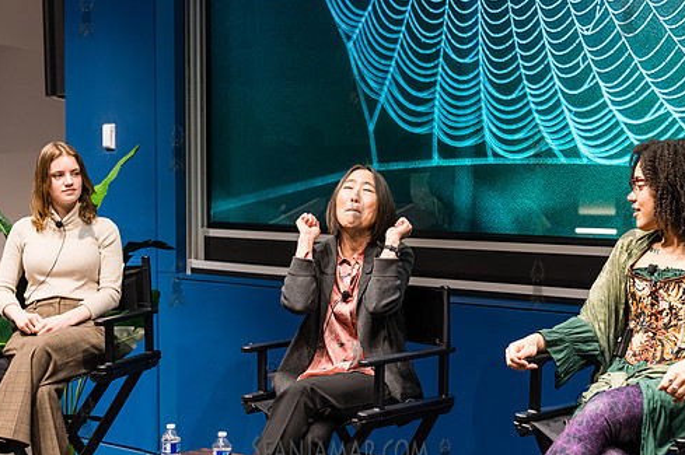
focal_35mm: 74
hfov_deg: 27.4
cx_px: 356
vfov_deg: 18.4
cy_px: 214
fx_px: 1407
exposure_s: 1/160
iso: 5000
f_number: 3.5
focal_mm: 61
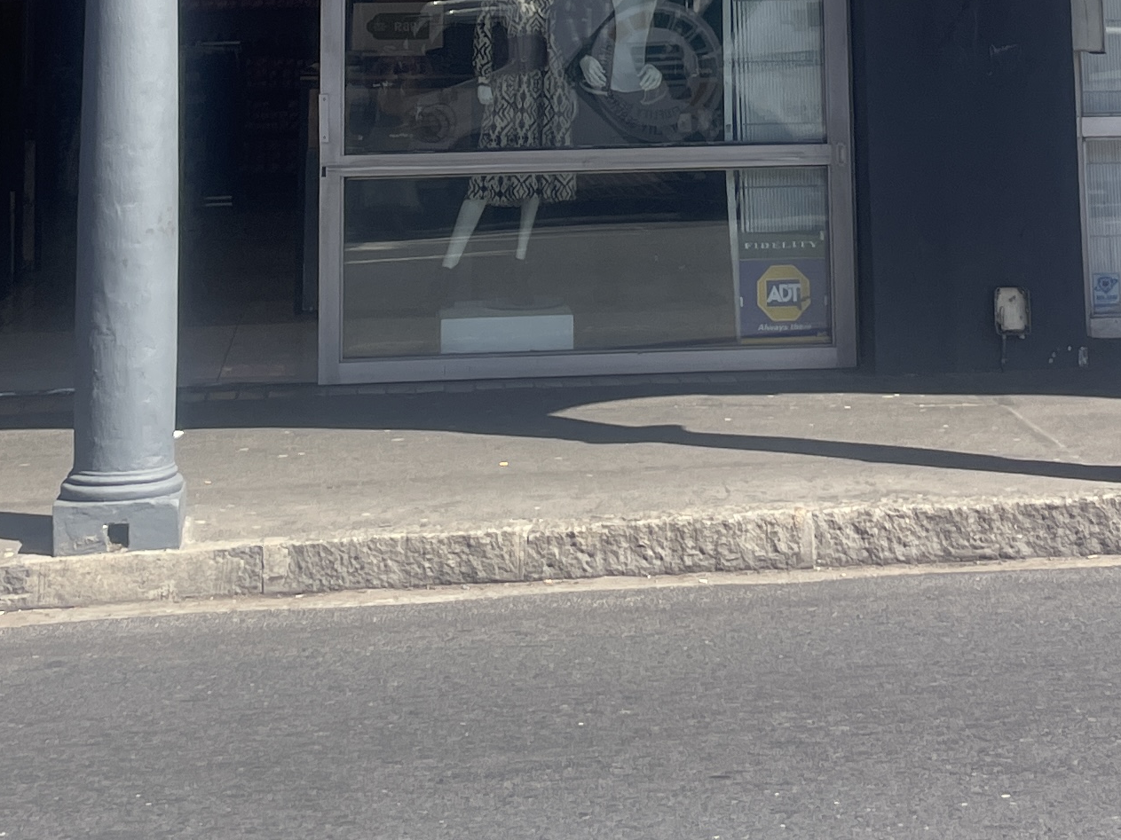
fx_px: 2688
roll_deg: +1.4
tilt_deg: +8.9
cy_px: -302
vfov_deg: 16.6
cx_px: 634
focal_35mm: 83
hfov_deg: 23.5
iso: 32
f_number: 1.6
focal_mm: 4.2
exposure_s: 1/1350
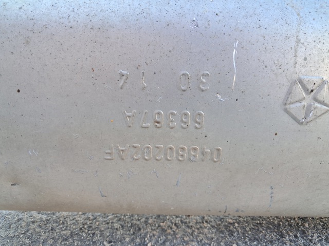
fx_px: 256
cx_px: 164
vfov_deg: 51.3
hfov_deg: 65.4
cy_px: 123
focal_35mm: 27
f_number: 1.8
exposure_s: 1/50
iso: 64
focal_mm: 4
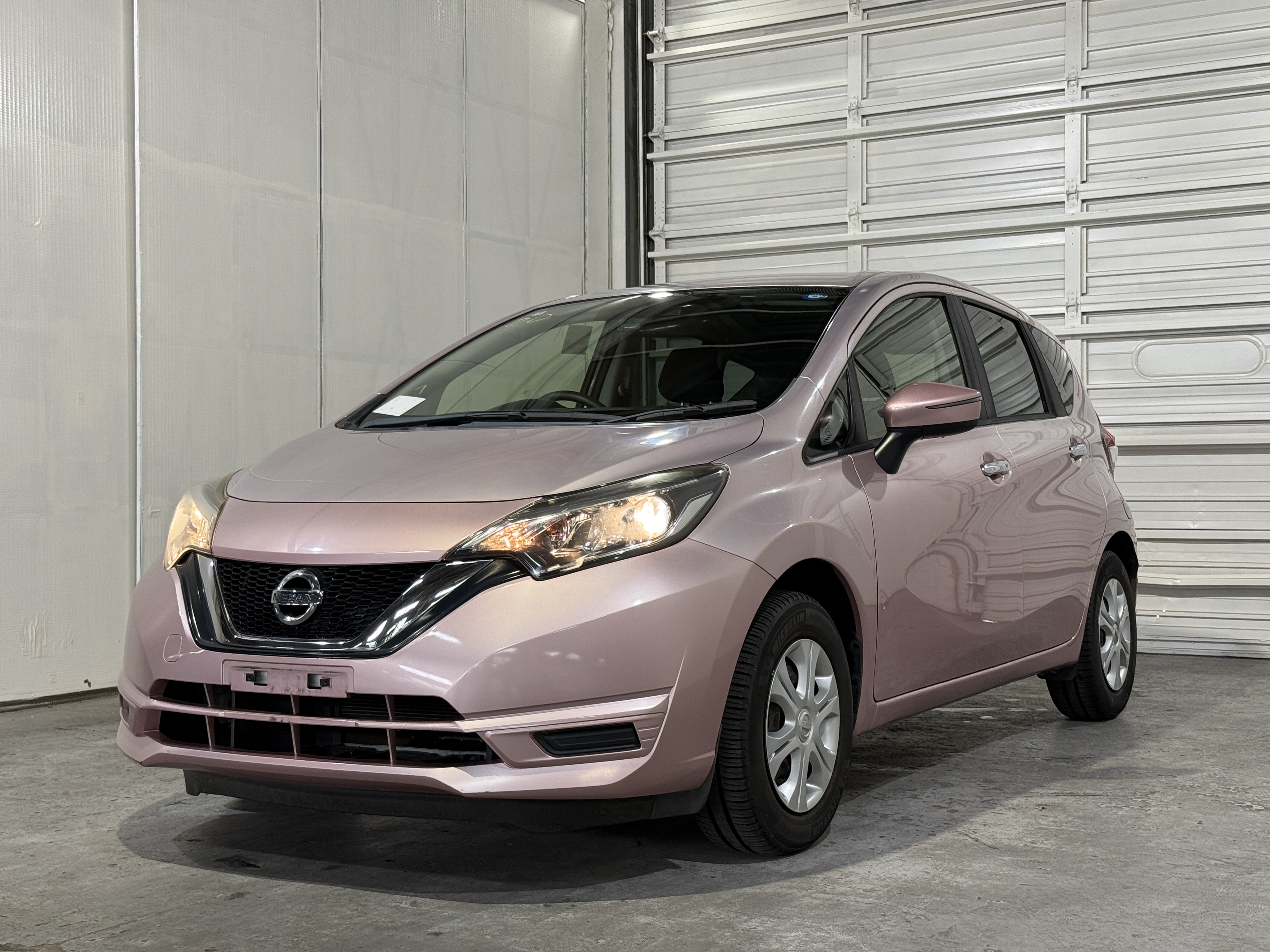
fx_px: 1761
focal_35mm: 48
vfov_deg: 30.3
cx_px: 635
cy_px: 476
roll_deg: -0.5
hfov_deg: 39.7
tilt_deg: +0.4
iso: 80
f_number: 1.78
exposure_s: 1/60
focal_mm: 6.76
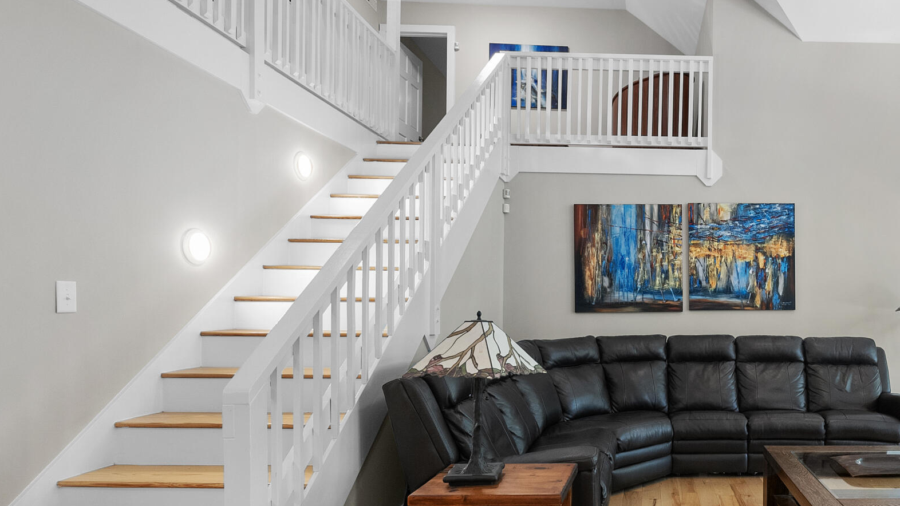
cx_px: 673
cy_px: 311
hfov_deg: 71.2
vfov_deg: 47.3
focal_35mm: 24
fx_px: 573
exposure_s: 1/6
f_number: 7.1
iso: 800
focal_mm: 12
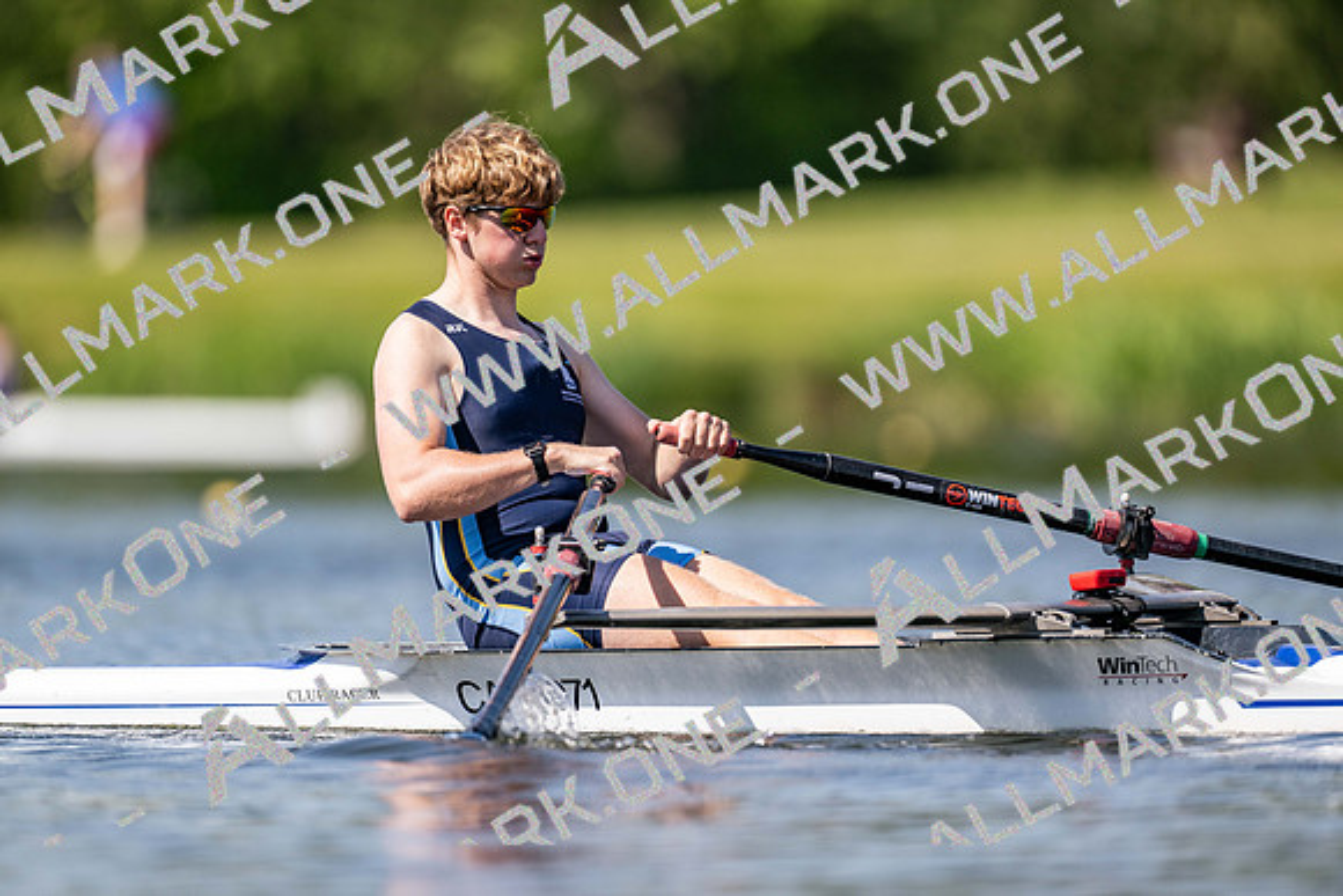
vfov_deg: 2.3
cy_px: 448
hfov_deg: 3.4
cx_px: 672
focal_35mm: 600
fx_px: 22388
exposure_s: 1/2500
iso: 280
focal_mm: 600
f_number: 4
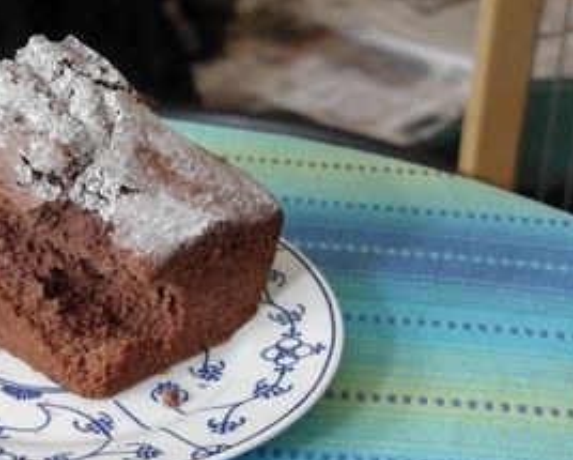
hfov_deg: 17.5
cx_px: 9
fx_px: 1817
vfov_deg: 14.4
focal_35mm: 107
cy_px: 114
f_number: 6.3
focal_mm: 34
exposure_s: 1/80
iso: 3200
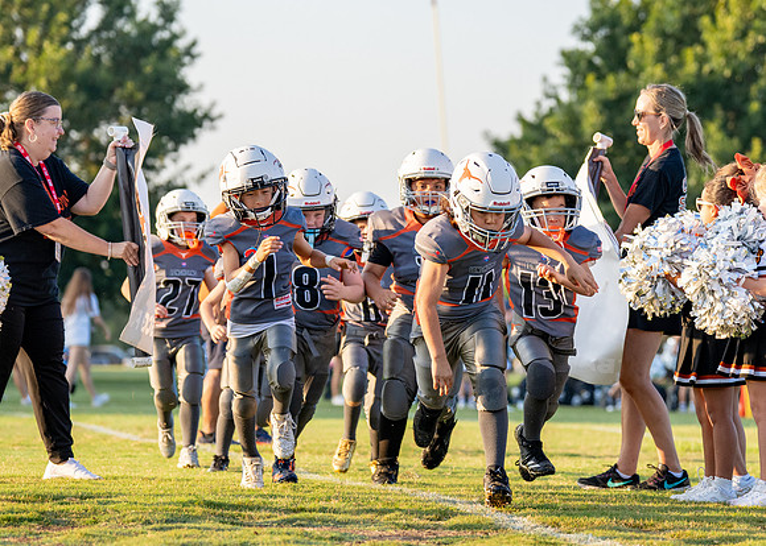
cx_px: 407
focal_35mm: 158
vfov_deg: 9.1
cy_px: 278
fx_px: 3426
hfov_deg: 12.8
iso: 500
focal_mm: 100
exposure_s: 1/2500
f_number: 2.8
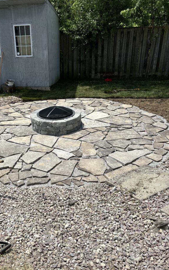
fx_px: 228
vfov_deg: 61.1
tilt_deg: -27.4
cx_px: 56
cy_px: 148
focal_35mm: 31
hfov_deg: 40.1
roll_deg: +2.6
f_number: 1.6
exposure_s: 1/4255
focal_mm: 5.96
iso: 50
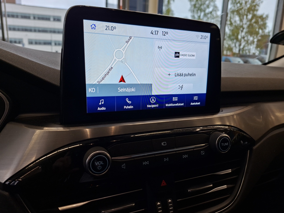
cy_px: 106
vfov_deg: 58.9
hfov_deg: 73.9
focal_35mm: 23
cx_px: 142
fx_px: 189
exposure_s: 1/144
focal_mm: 5.54
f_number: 1.8
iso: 40
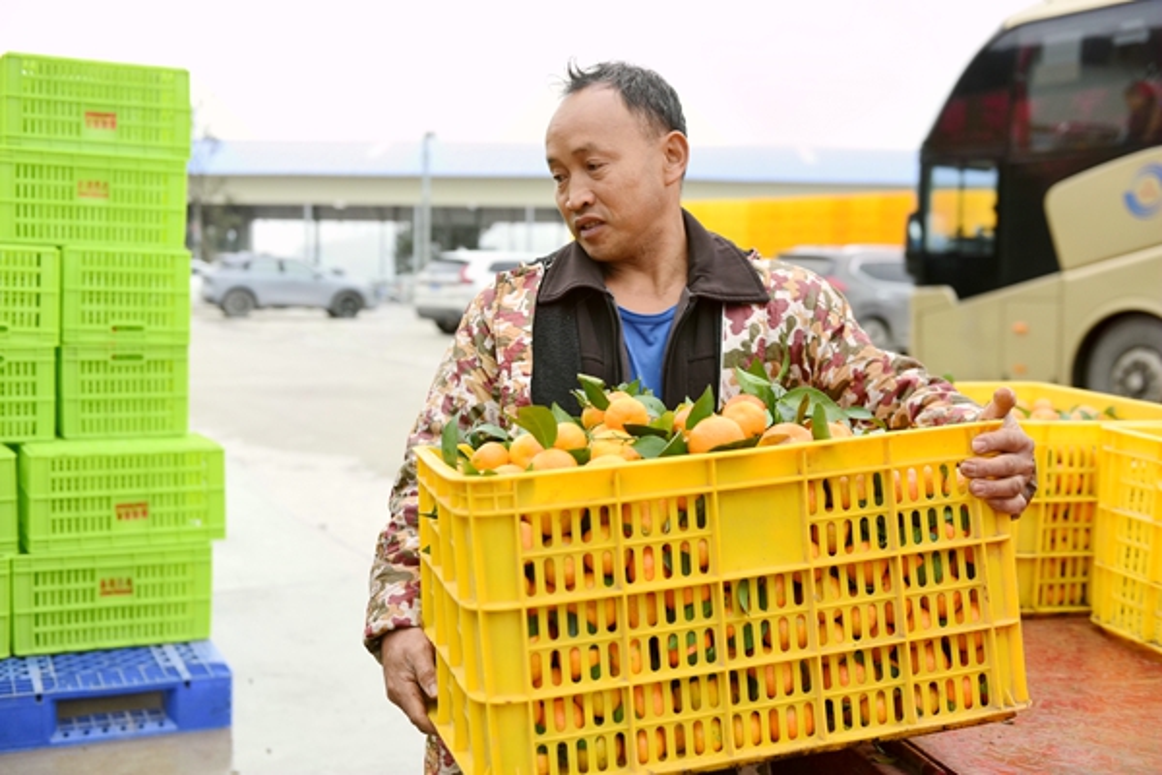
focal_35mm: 44
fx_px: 1420
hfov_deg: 44.5
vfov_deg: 30.5
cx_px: 581
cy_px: 388
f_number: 3.5
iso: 800
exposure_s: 1/1000
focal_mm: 44
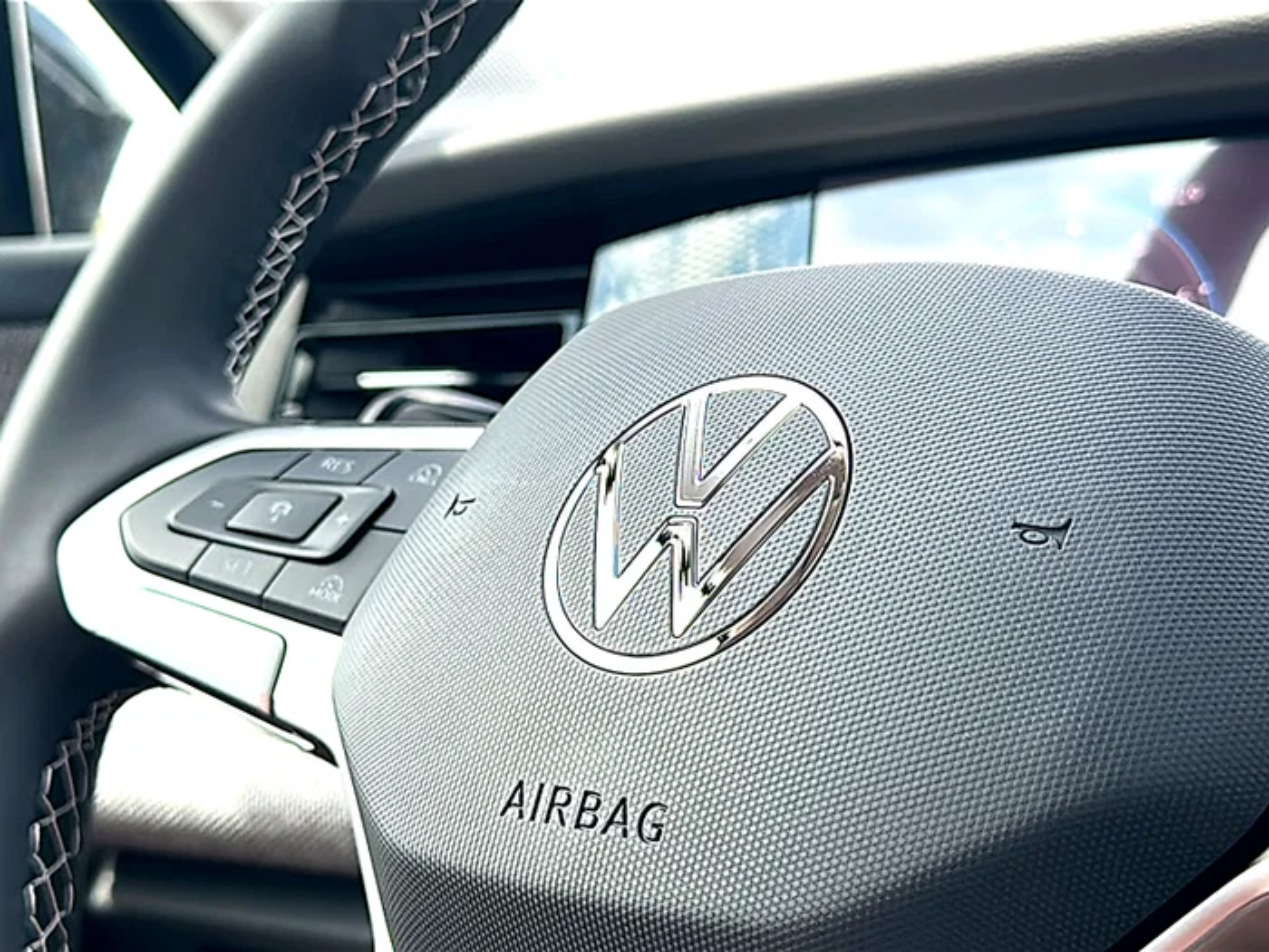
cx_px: 634
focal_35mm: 47
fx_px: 1723
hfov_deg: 40.4
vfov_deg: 30.9
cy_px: 476
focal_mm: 6.86
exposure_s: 1/509
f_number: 1.78
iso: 80
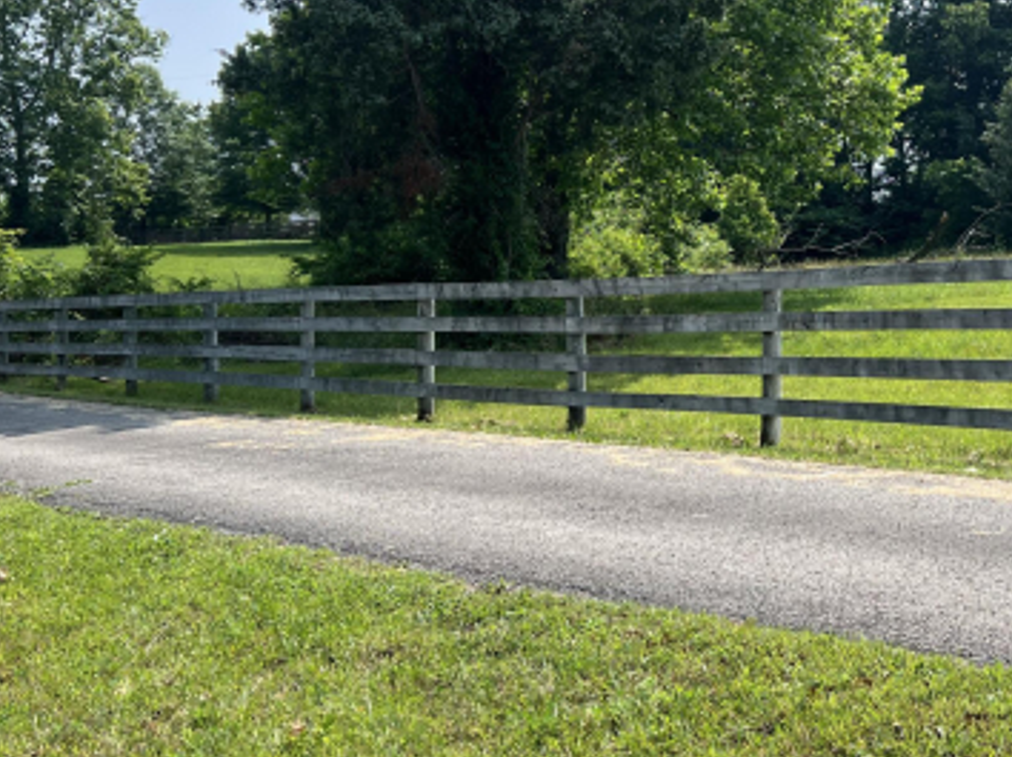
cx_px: 733
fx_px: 1432
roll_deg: +2.3
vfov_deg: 29.6
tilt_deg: -0.7
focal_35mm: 49
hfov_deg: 38.1
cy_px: 331
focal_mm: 5.7
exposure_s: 1/2571
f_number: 1.5
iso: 50
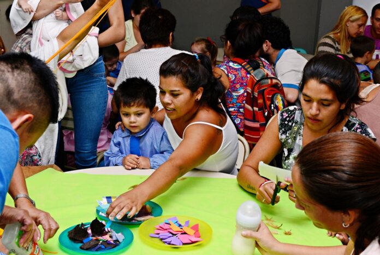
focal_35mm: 58
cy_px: 128
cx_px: 190
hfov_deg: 34.4
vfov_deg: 23.4
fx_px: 613
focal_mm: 58
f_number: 11
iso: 1250
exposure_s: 1/200
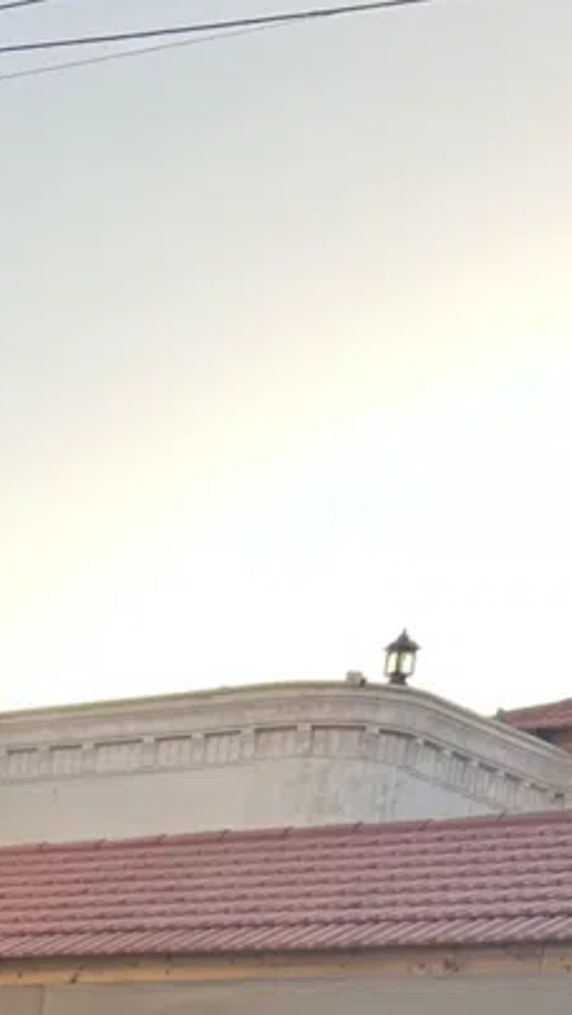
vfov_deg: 18.9
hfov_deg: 11.4
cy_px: 1626
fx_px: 2586
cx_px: -582
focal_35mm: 96
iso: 50
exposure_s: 1/518
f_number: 1.5
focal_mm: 5.7
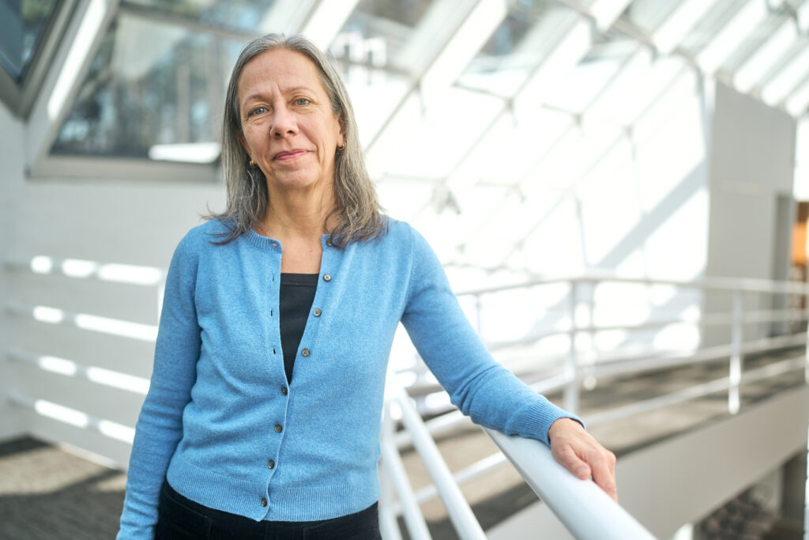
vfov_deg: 37.9
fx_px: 787
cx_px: 404
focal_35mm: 35
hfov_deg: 54.4
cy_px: 270
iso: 100
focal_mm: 35
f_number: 1.6
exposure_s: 1/250
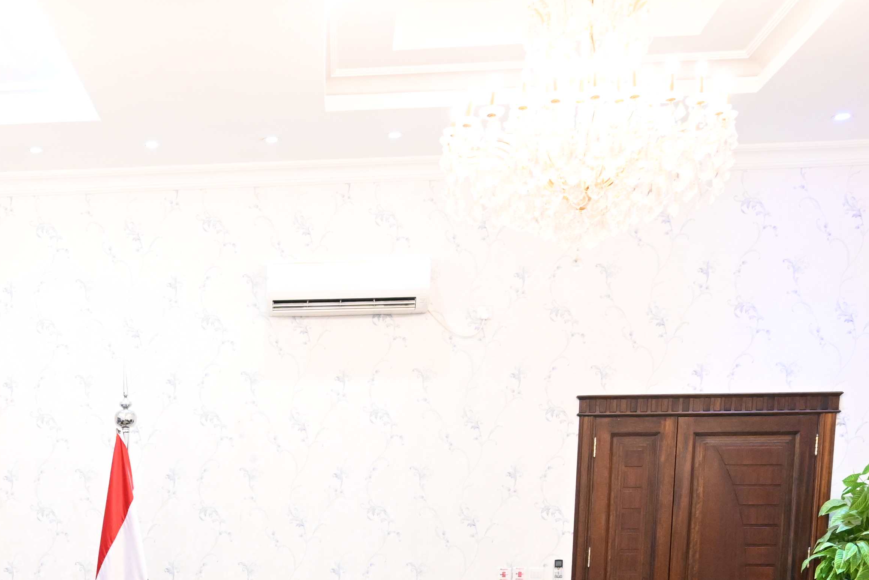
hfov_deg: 29.9
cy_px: 770
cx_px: 64
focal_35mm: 64
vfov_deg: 19.5
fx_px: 1545
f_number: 3.5
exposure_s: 1/100
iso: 4000
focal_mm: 24
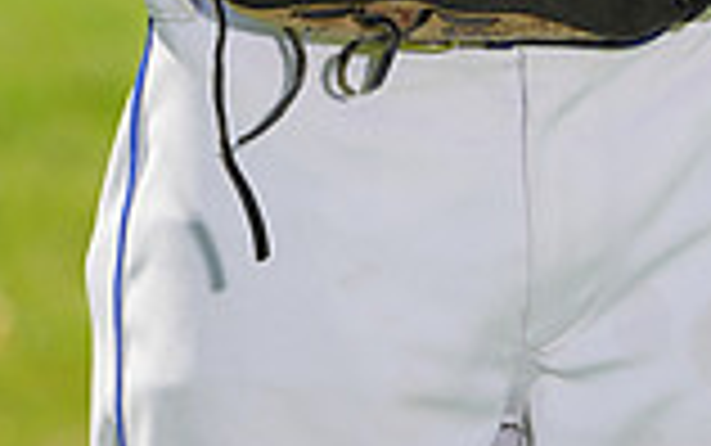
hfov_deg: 2.6
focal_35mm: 814
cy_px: -829
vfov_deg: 1.6
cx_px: 389
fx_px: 15784
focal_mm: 218
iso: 100
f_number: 8
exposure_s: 1/250
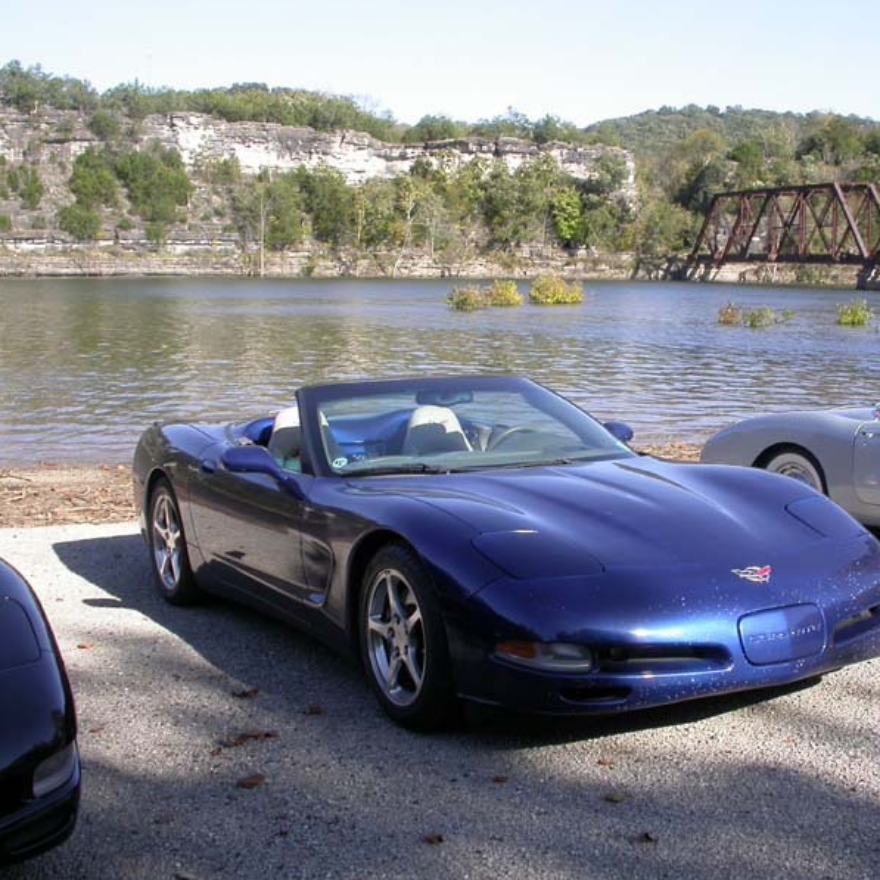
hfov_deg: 37.4
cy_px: 439
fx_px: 1294
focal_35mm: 45
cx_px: 541
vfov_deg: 37.6
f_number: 6
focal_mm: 7.85
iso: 100
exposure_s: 1/218
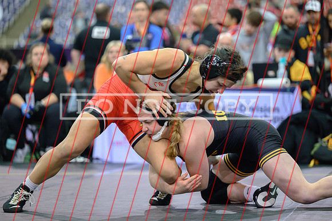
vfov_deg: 9.3
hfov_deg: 13.9
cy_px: 110
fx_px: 1360
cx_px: 167
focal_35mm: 147
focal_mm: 145
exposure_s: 1/800
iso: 4500
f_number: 2.8
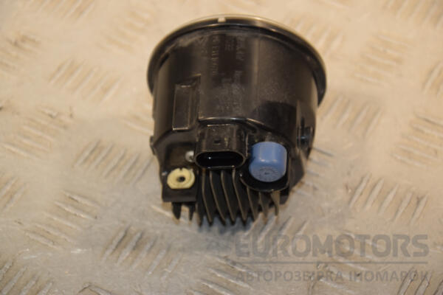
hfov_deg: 16.1
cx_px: 222
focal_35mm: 128
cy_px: 148
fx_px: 1569
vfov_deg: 10.8
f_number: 6.3
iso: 800
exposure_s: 1/200
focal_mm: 85
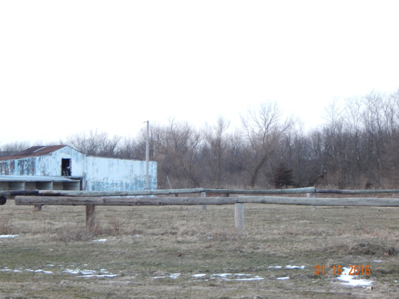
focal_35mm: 105
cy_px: 150
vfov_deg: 14.1
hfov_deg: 18.7
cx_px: 200
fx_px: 1210
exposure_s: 1/25
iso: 400
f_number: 4.5
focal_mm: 18.7
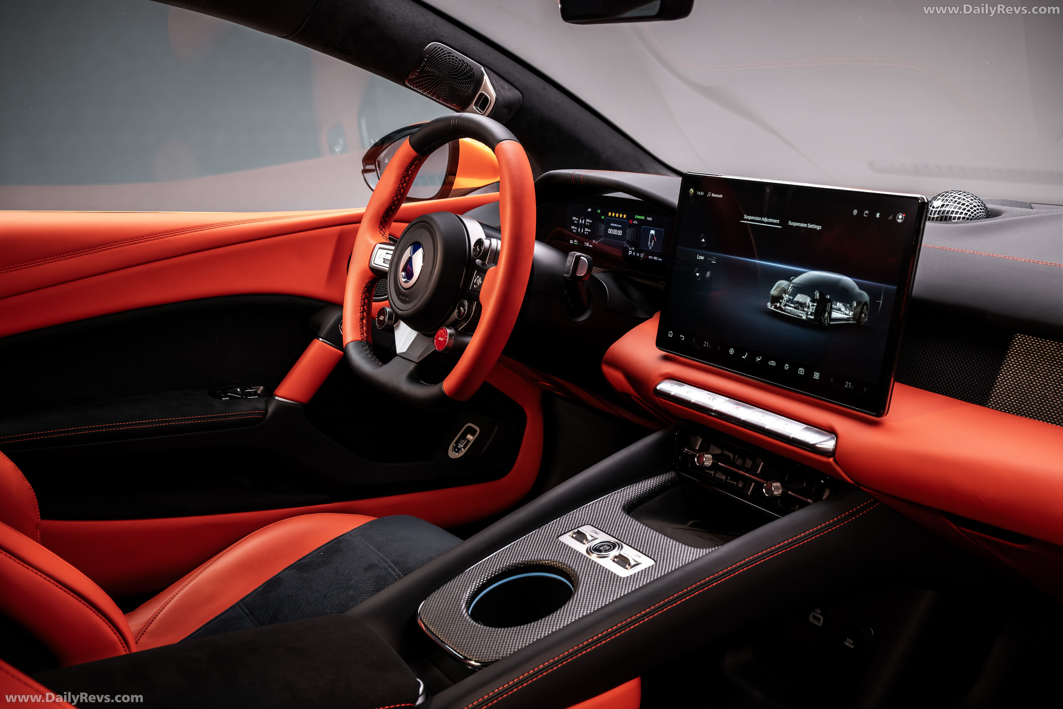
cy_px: 354
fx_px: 1122
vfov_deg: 35.1
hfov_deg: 50.7
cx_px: 532
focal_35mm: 38
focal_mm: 38
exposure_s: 1/6
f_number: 9
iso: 320
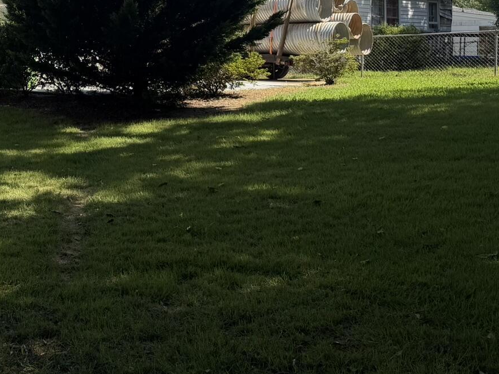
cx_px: -11
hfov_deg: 31.5
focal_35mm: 56
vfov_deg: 25.1
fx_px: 807
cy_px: 17
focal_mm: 6.76
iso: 80
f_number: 1.78
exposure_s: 1/3279
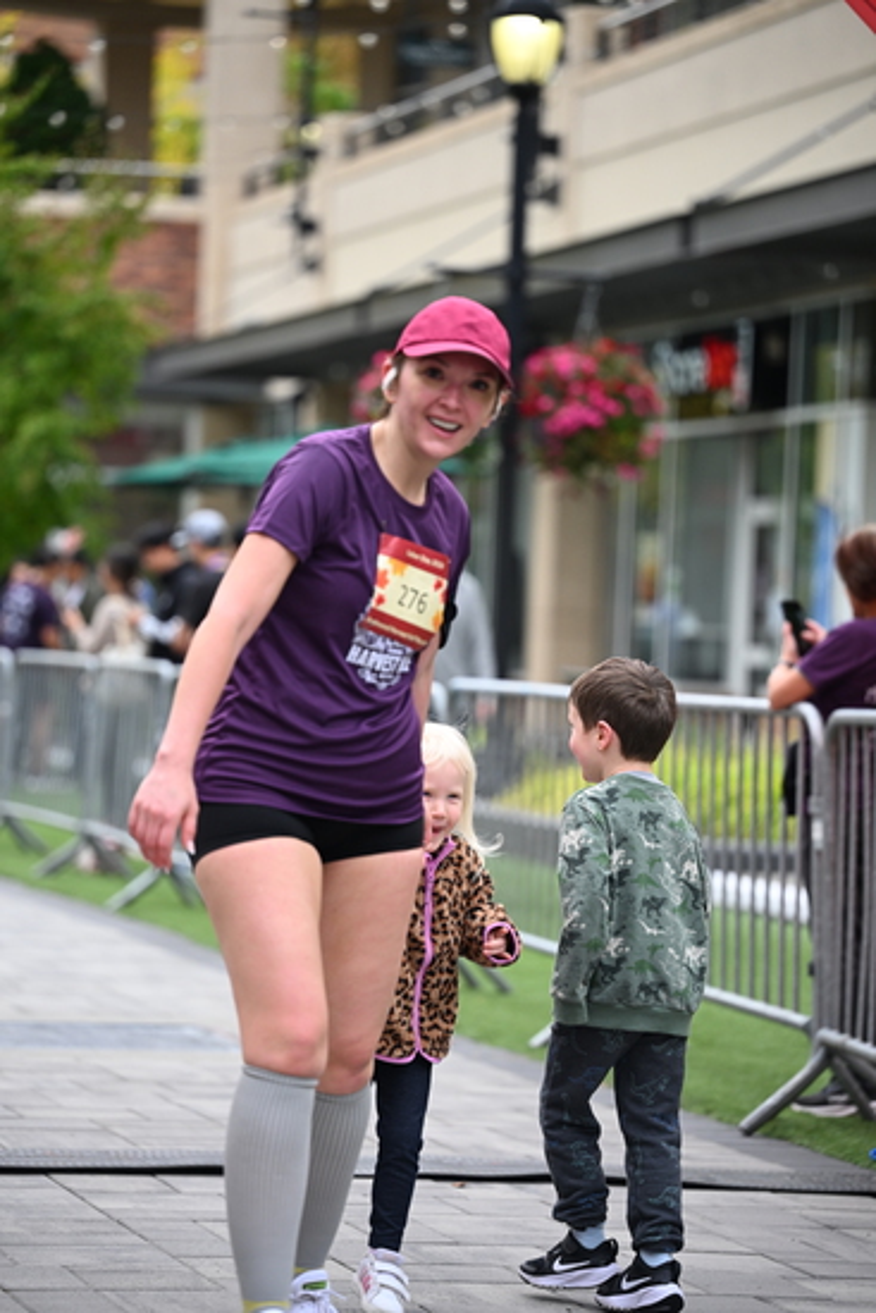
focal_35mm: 125
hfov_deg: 11.0
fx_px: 4559
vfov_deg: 16.4
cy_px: 656
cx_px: 438
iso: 640
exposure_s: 1/2500
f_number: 2.8
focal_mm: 125
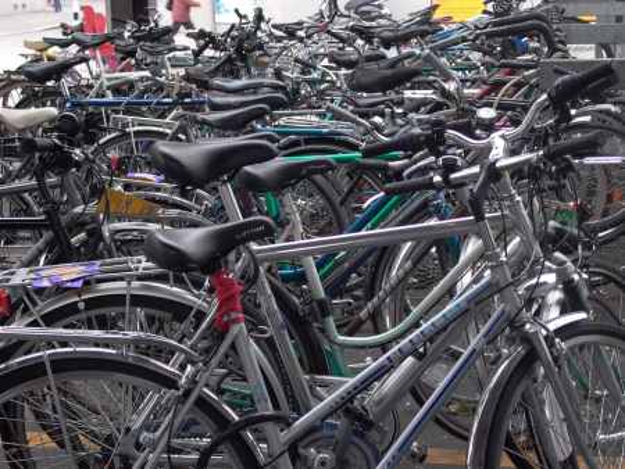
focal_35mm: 76
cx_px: 312
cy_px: 234
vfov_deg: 19.4
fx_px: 1373
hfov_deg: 25.6
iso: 100
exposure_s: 1/28.8
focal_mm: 16.5
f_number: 2.37
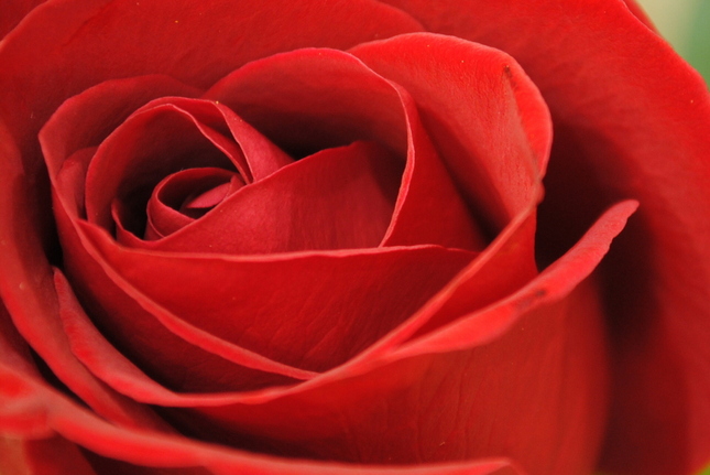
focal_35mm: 82
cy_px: 238
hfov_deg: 24.6
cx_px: 355
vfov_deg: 16.6
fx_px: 1628
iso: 200
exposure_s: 2
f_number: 5.6
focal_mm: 55
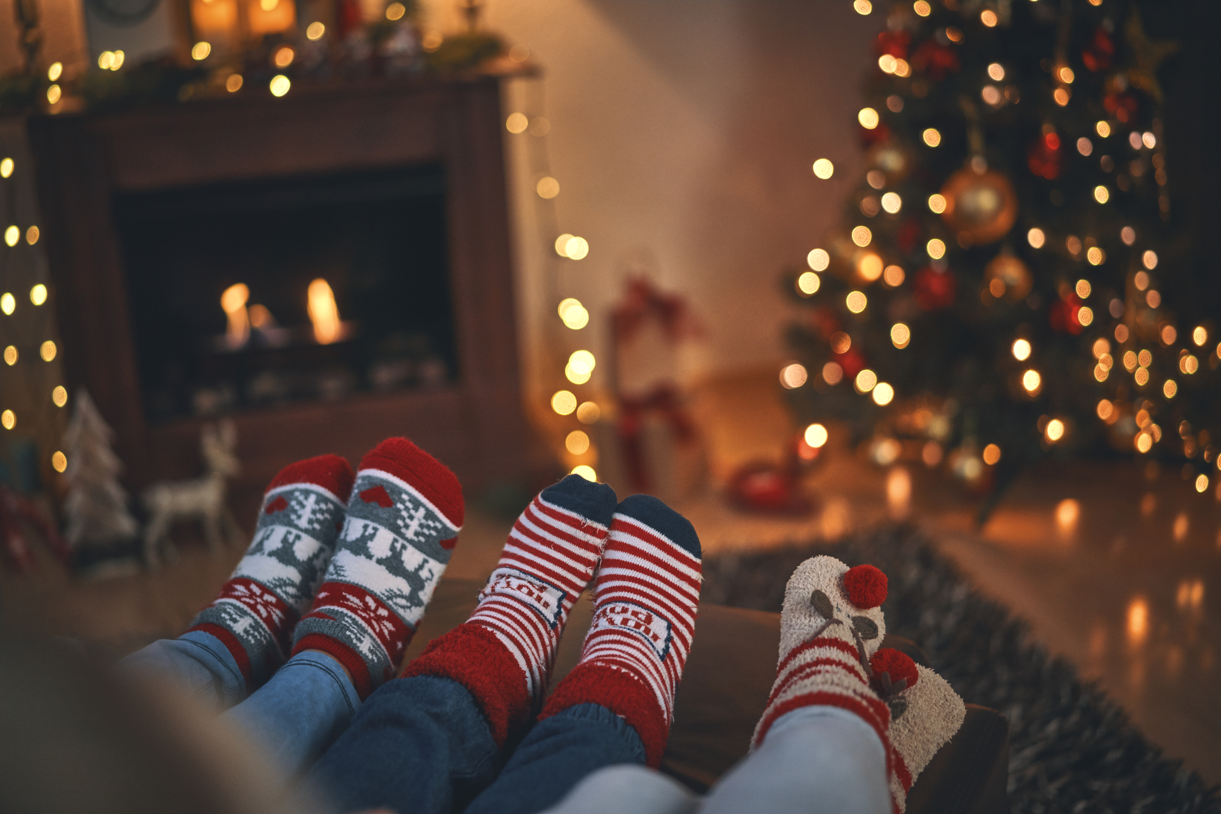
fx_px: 1866
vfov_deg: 24.6
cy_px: 407
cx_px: 610
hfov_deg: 36.2
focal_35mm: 55
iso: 640
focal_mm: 55
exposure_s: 1/250
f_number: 1.8
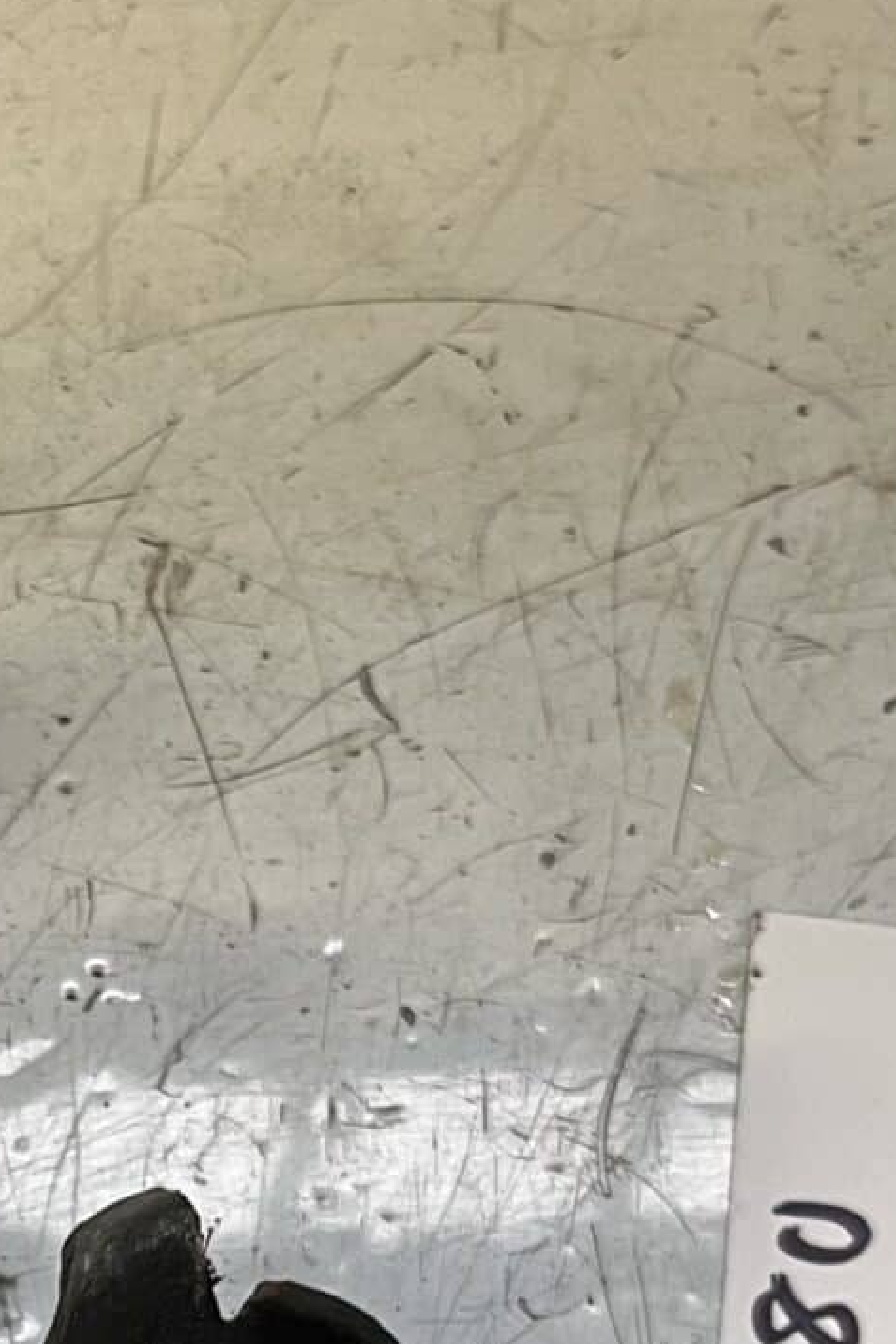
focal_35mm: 98
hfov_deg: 13.7
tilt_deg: -75.1
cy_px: 1540
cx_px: -116
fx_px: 3657
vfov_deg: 19.8
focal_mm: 5.1
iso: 80
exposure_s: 1/50
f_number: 1.6
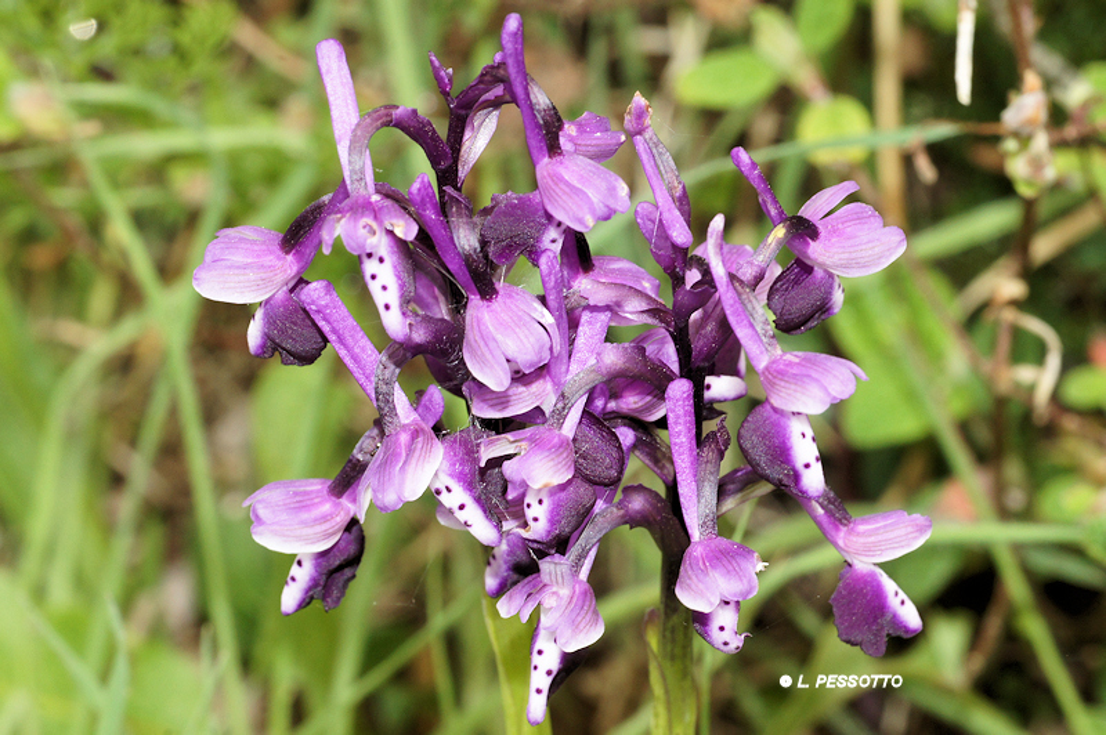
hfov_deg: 15.2
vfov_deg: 10.1
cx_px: 553
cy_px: 368
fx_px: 4144
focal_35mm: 135
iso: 800
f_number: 16
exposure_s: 1/125
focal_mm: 90
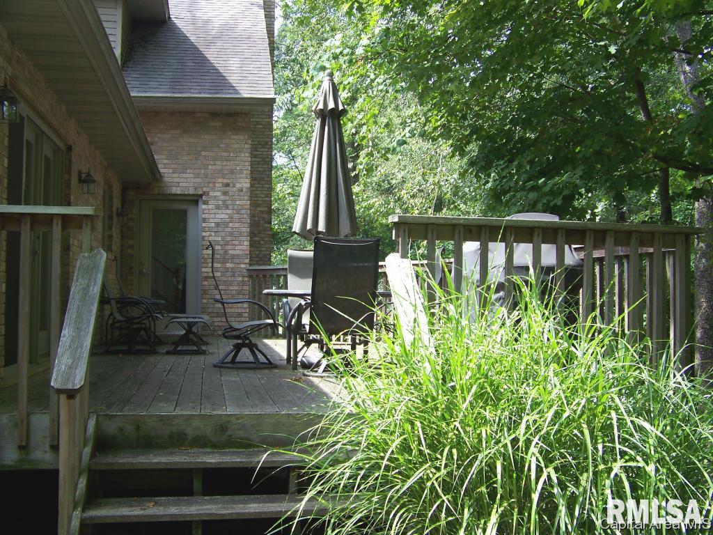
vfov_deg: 33.6
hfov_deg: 43.9
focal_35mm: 43
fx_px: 886
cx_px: 356
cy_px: 268
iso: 64
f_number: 2.8
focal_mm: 6.75
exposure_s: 1/125
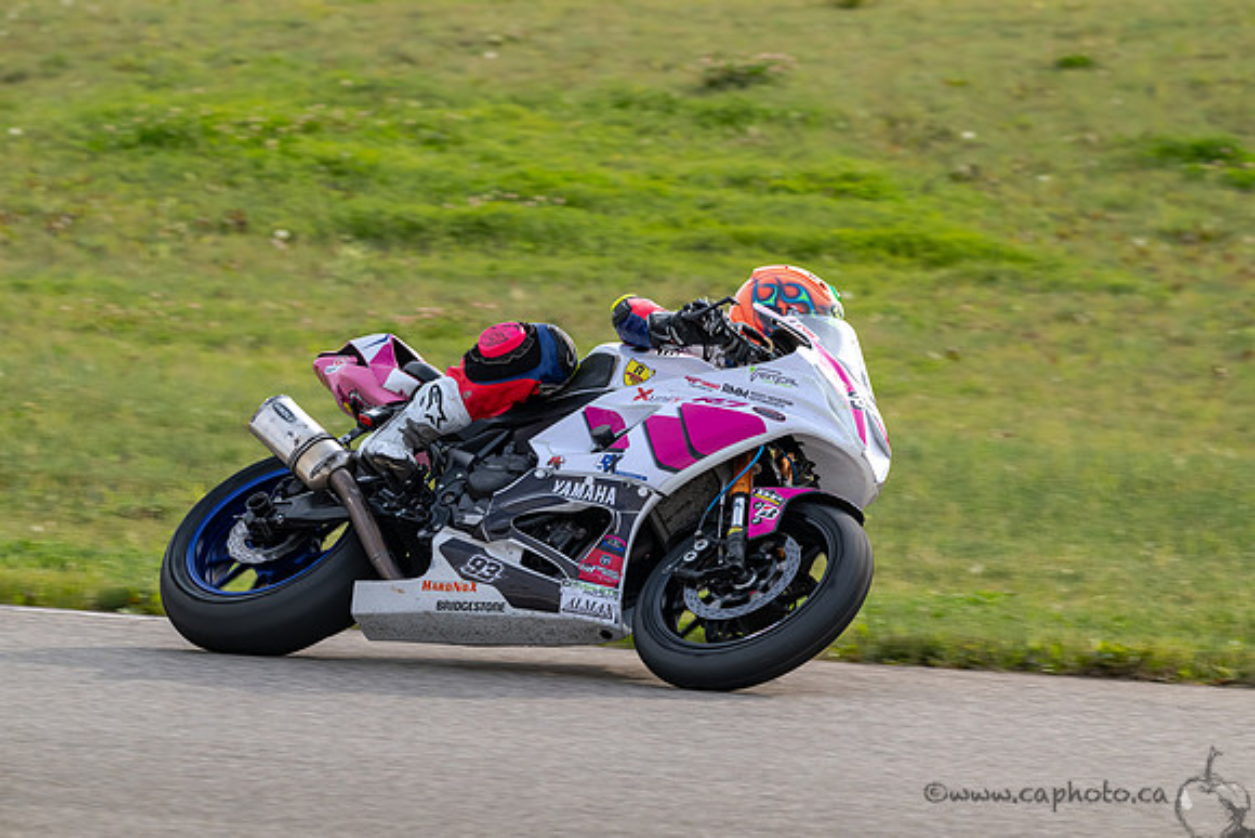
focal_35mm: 310
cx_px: 628
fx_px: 10809
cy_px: 419
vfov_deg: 4.4
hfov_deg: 6.6
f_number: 11
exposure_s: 1/800
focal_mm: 310
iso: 800
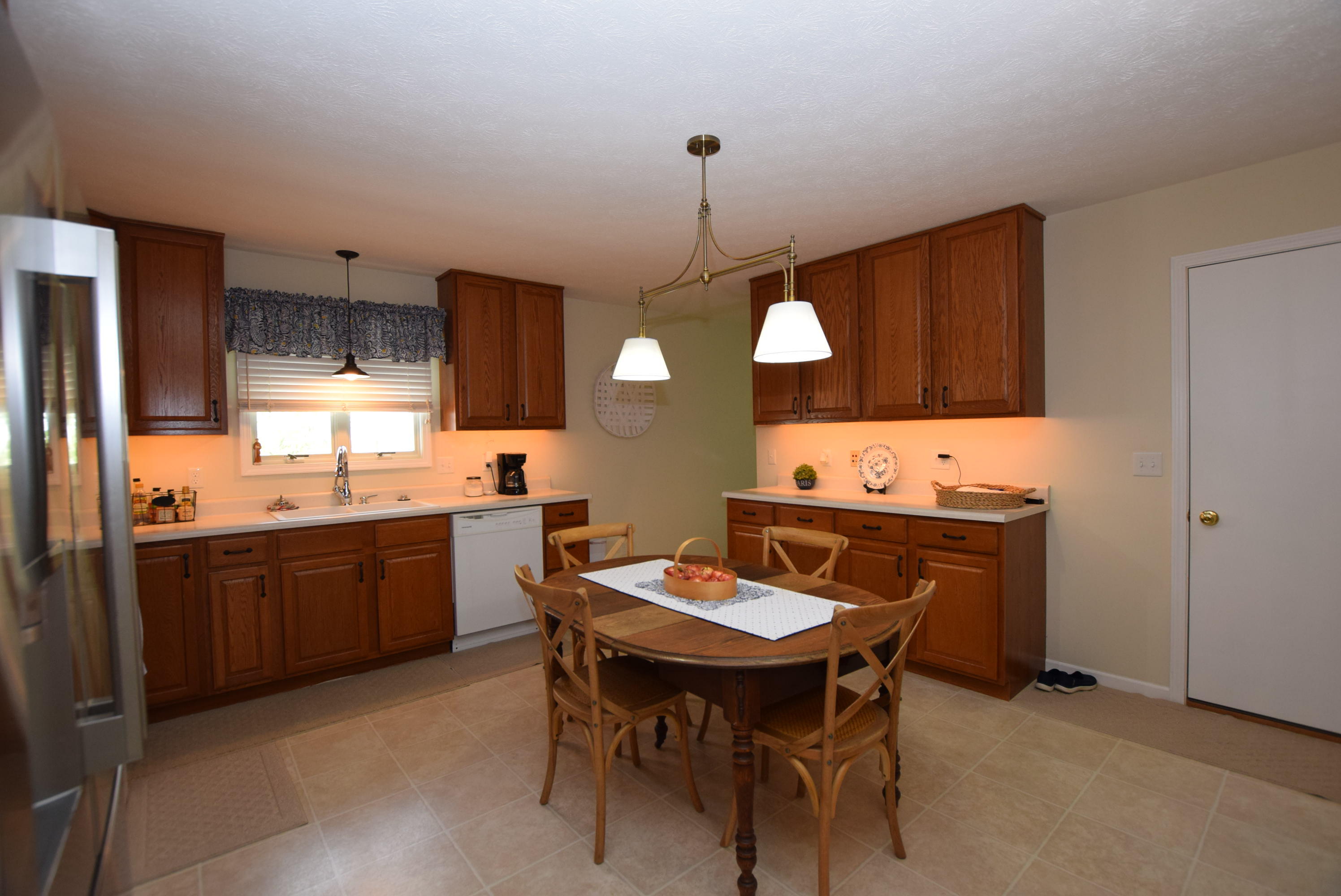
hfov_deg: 100.3
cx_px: 670
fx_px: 559
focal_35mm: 15
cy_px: 448
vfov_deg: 77.4
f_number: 5
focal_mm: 10
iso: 800
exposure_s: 1/100
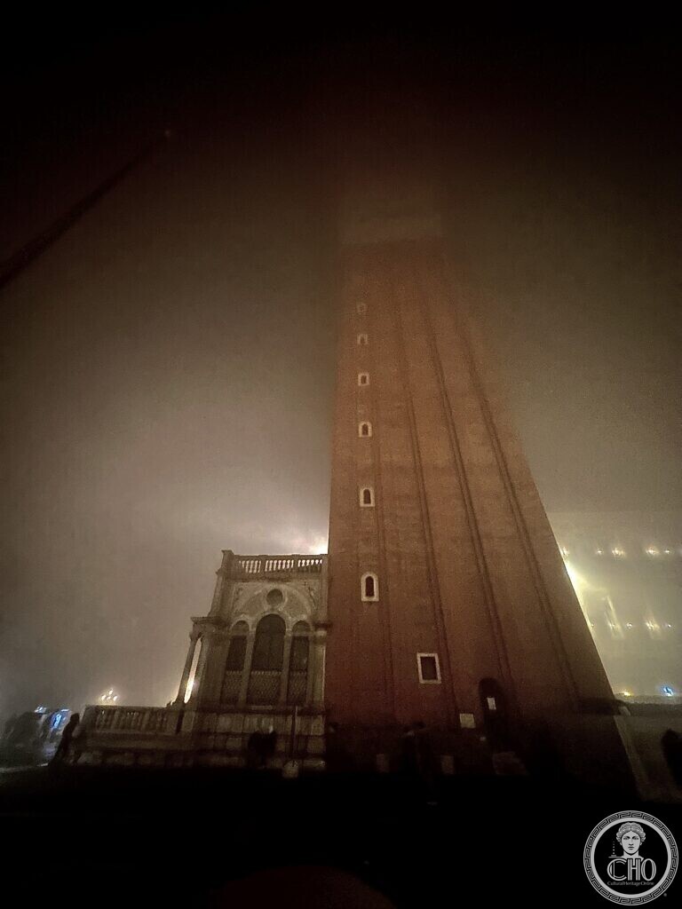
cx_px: 341
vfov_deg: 102.1
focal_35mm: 14
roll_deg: -0.1
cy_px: 454
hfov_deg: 85.7
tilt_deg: +37.8
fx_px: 368
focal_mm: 2.22
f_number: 2.2
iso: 1250
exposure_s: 1/10
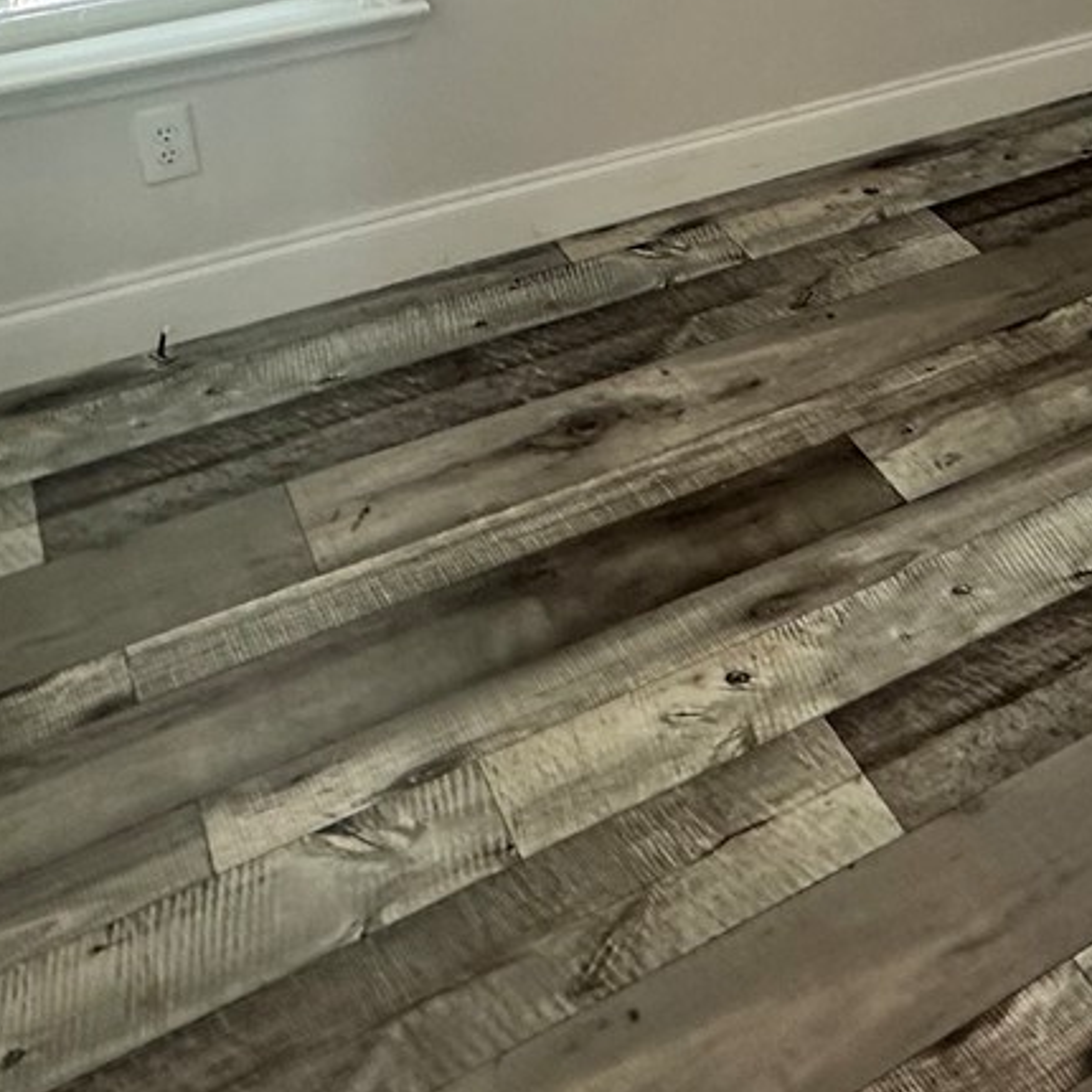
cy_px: -61
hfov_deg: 34.2
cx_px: 1041
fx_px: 1642
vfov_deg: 33.0
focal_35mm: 46
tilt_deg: -21.0
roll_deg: -2.5
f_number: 2.2
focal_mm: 2.22
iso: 200
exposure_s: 1/60
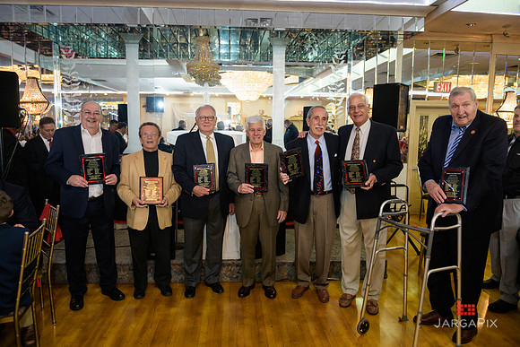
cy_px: 174
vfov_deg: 49.6
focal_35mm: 26
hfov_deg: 69.4
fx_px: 376
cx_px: 260
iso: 1000
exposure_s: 1/125
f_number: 3.2
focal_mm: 26
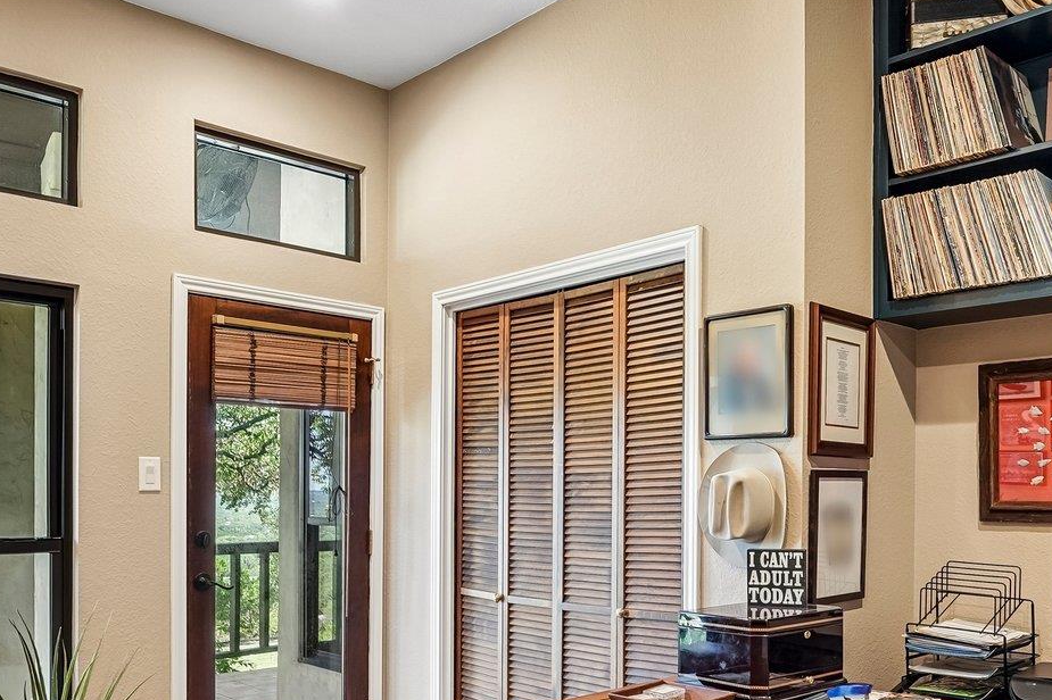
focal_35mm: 31
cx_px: 537
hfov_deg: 60.3
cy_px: 505
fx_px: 906
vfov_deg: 41.3
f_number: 8
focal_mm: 14
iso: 400
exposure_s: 1/10
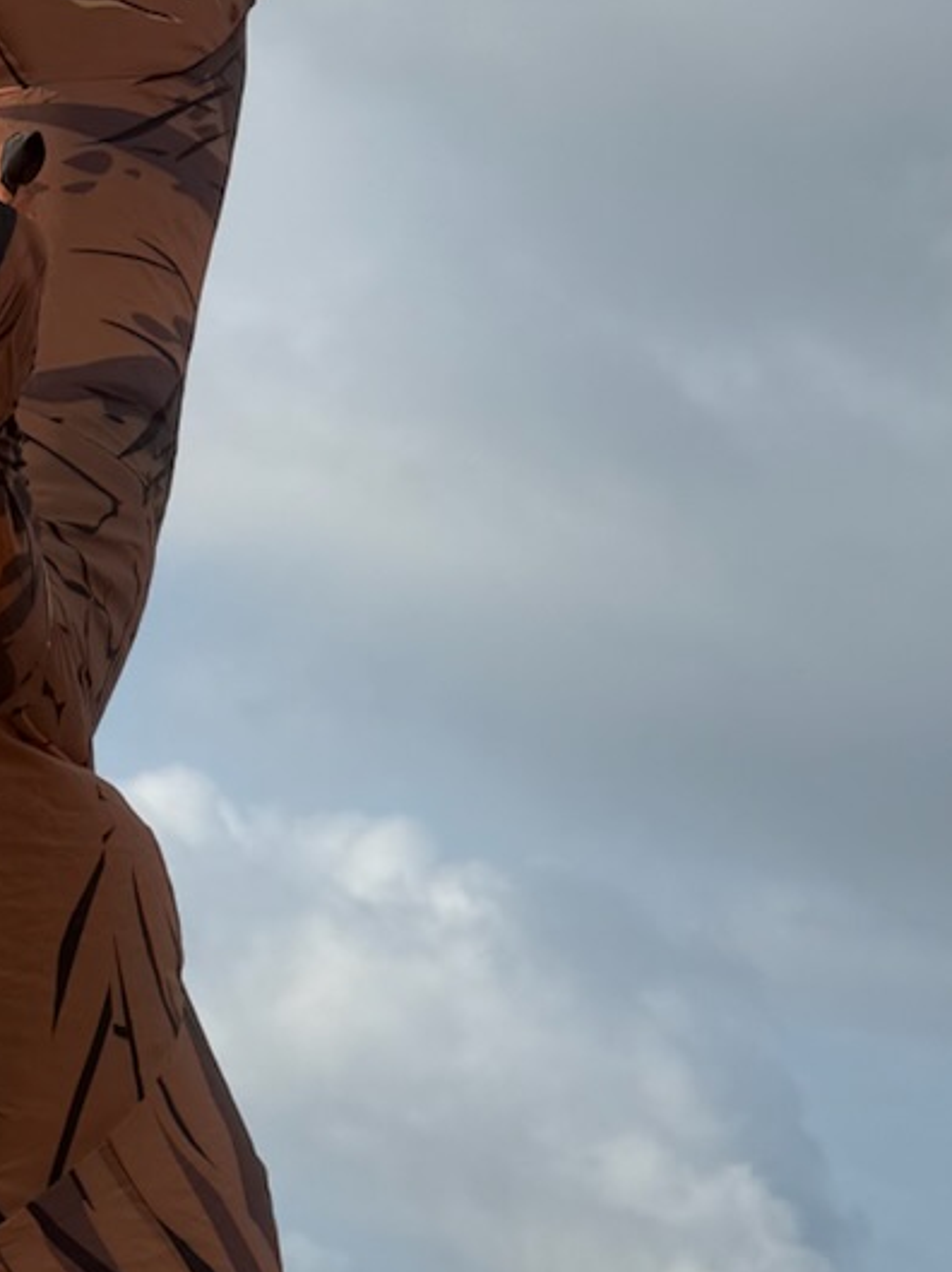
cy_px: 642
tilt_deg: +17.7
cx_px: 137
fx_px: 3414
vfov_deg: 21.1
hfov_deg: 15.7
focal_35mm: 93
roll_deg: -7.8
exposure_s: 1/8130
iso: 80
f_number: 1.78
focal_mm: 6.76
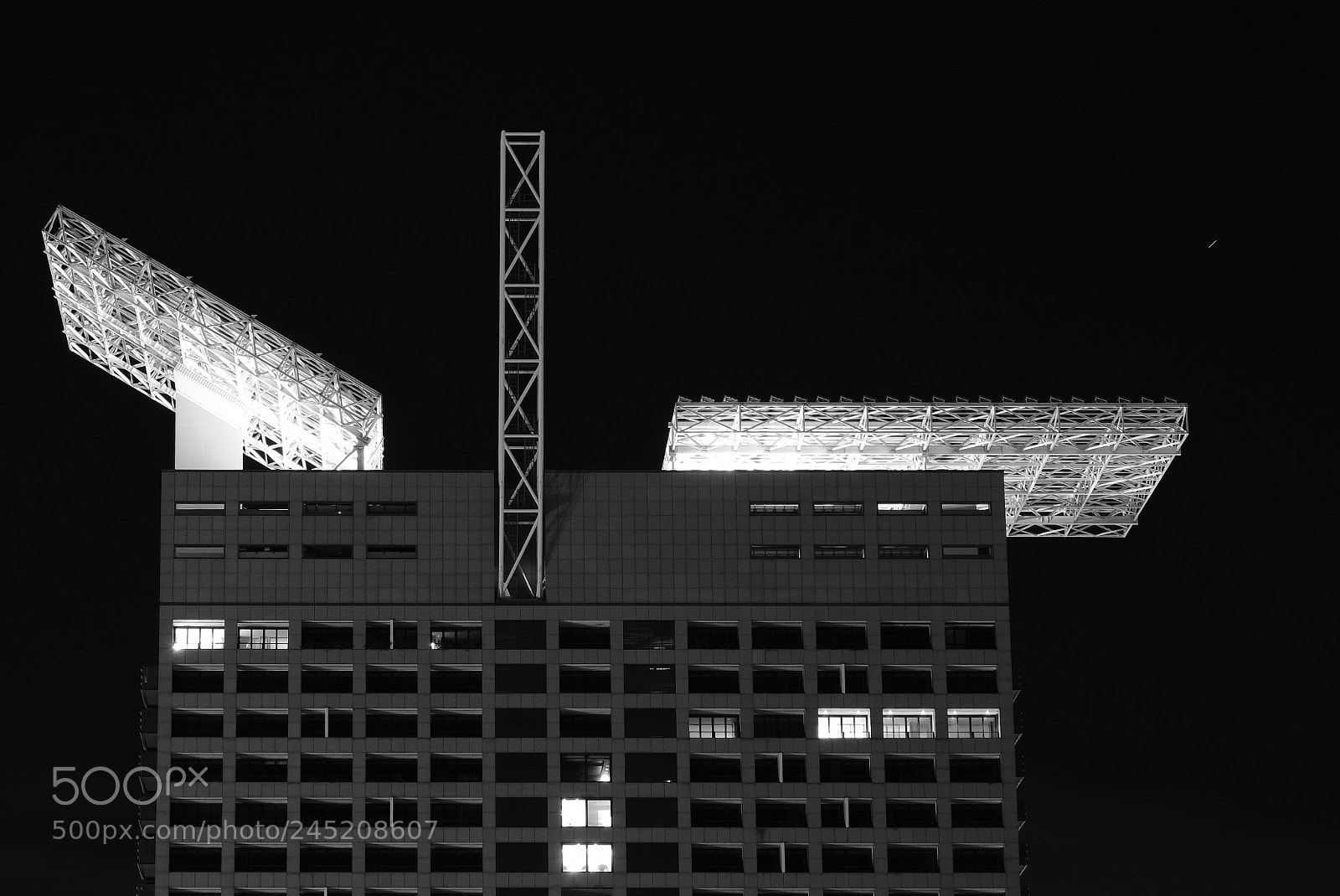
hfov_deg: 24.5
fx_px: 3092
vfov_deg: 16.5
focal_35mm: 83
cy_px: 448
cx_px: 670
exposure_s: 30
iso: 100
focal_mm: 55
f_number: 10
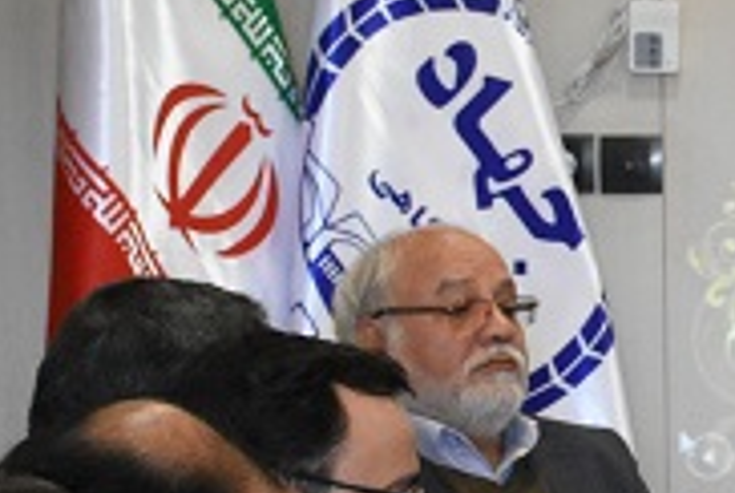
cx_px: 1353
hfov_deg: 7.7
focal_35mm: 259
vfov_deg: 5.3
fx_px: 5296
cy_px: 541
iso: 5000
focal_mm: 42
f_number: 5.6
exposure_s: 1/160
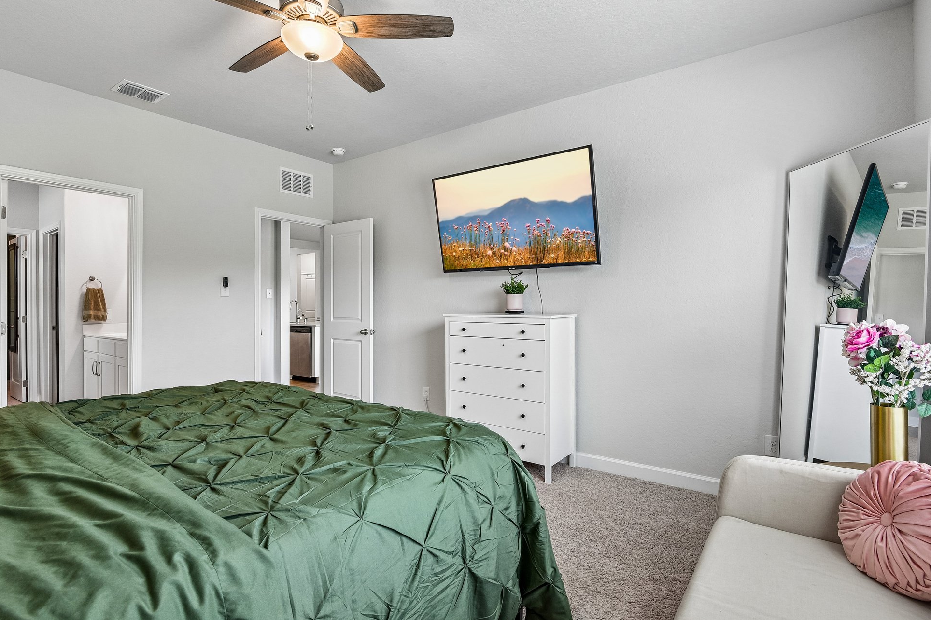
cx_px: 454
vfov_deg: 70.4
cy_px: 305
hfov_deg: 93.3
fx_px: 440
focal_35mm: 17
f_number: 8
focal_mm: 16
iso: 720
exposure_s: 1/15
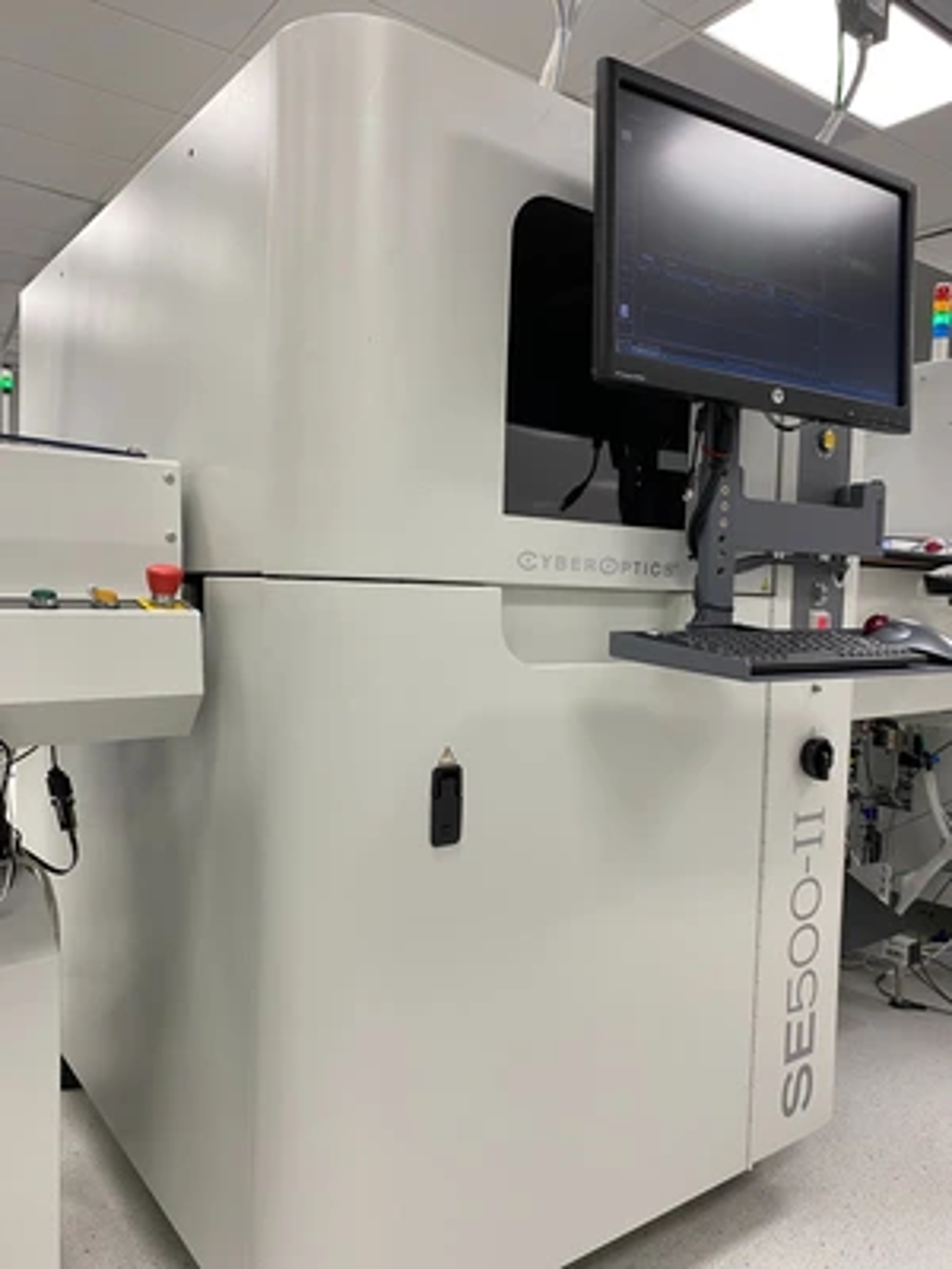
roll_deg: -1.2
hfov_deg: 53.1
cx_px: 476
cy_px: 634
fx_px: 953
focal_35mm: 26
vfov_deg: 67.3
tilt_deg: -2.5
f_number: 1.8
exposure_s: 1/60
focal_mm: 4.25
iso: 80
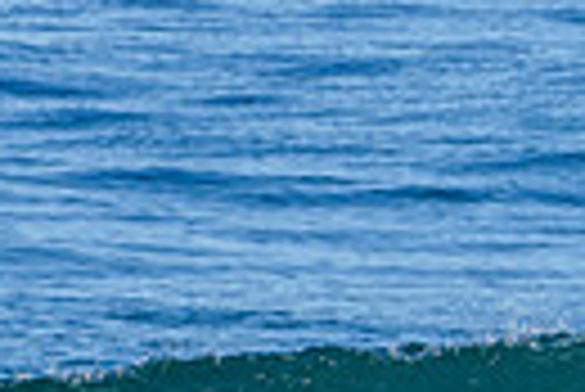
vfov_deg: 0.4
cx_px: 1282
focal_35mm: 3337
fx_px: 54286
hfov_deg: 0.6
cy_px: 606
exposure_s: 1/2000
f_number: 5.6
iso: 360
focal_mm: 500
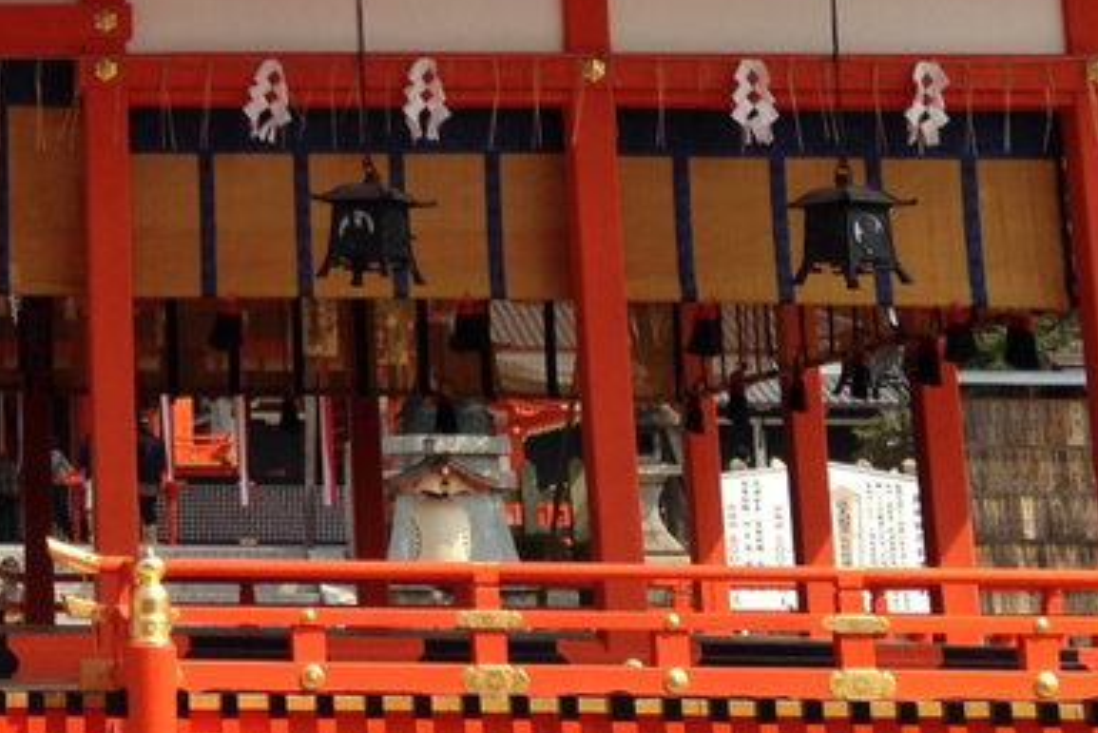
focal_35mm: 107
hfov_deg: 18.2
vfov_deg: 12.6
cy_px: -40
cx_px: -171
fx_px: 3265
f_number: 2.4
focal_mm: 4.12
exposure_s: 1/889
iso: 50
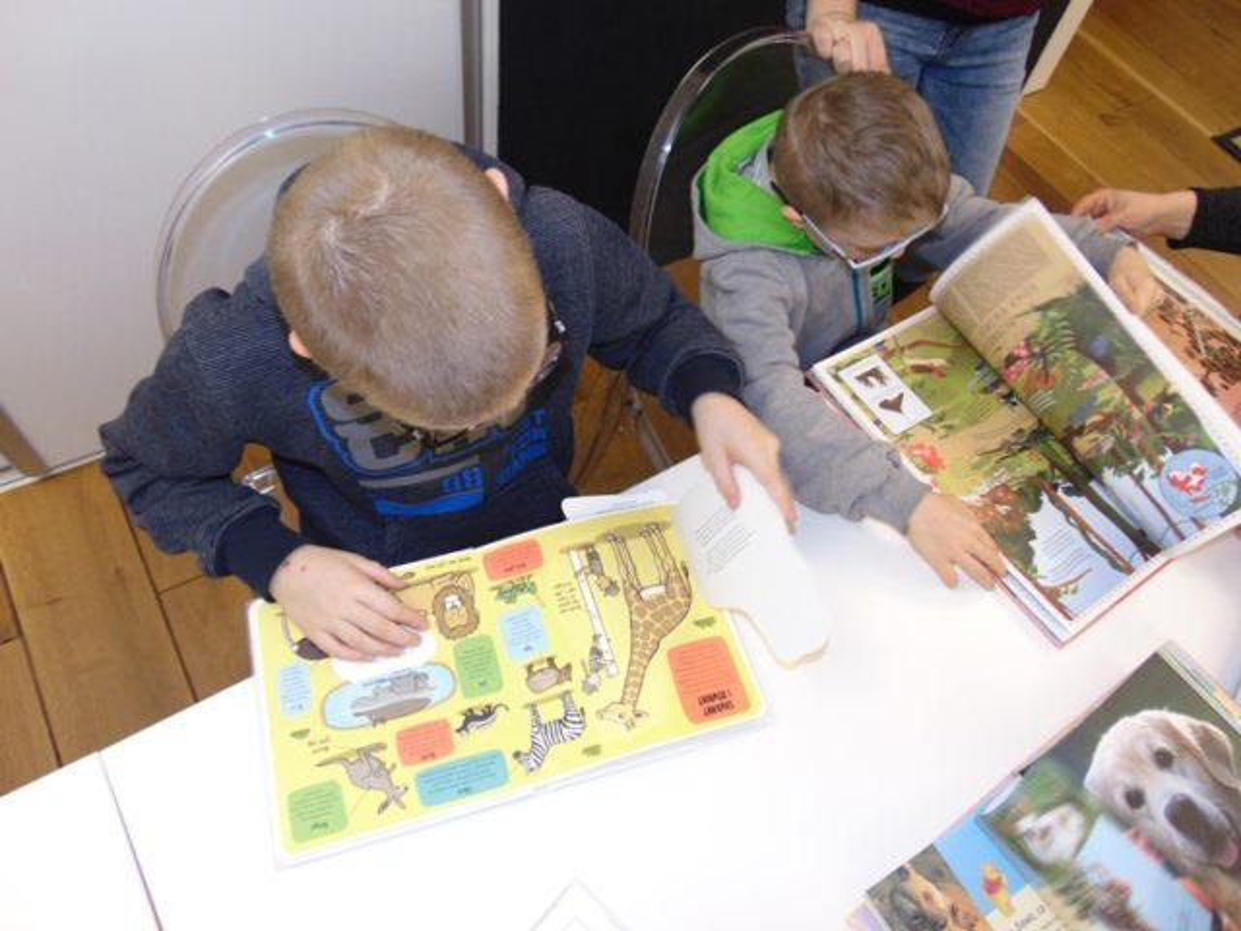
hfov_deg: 69.4
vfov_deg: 54.9
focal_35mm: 25
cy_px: 466
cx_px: 620
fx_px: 896
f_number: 3
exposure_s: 1/30
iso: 200
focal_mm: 4.5
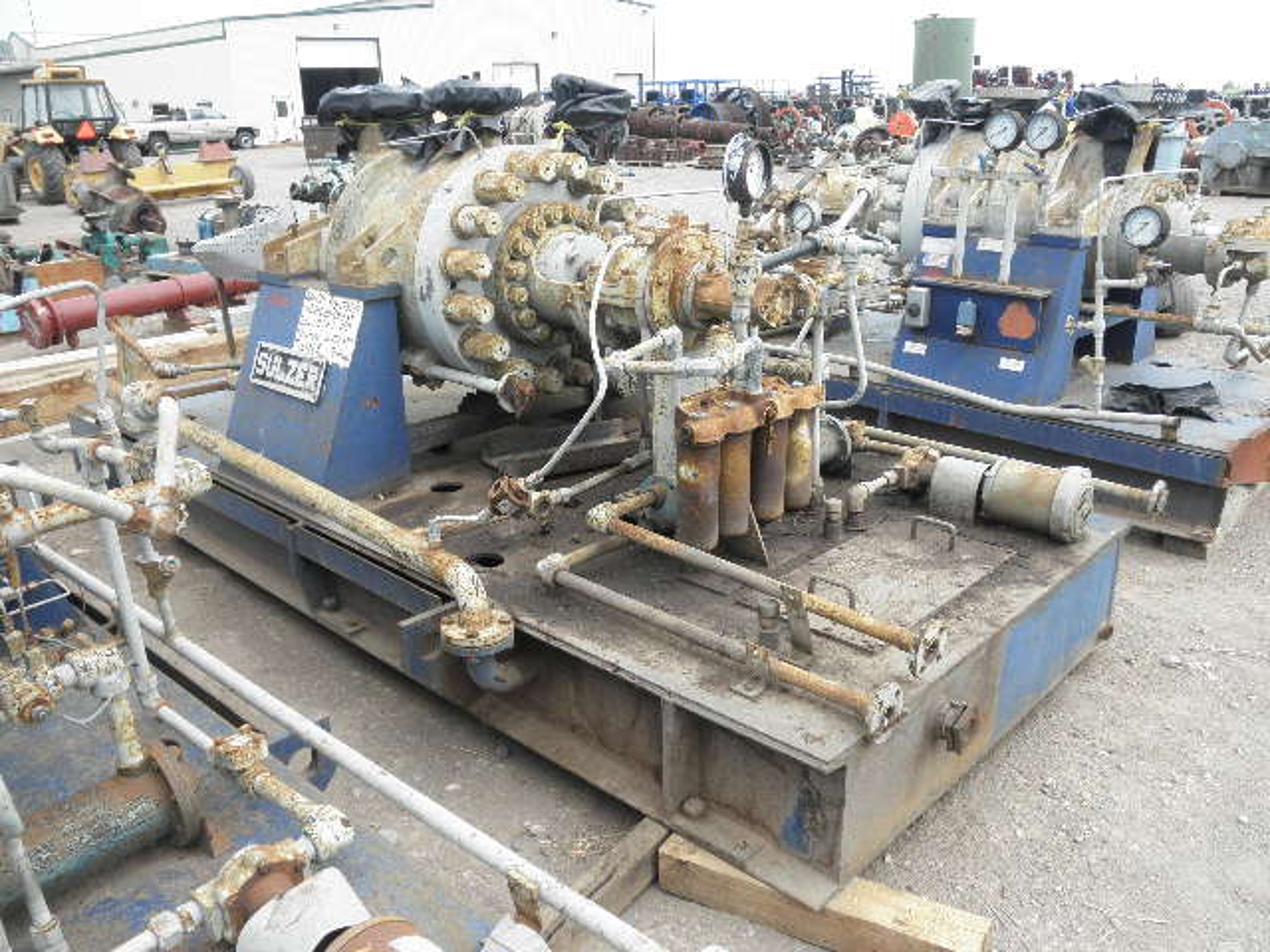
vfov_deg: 49.7
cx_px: 635
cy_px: 476
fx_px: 1027
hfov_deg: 63.4
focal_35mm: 28
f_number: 3
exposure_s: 1/320
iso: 64
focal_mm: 5
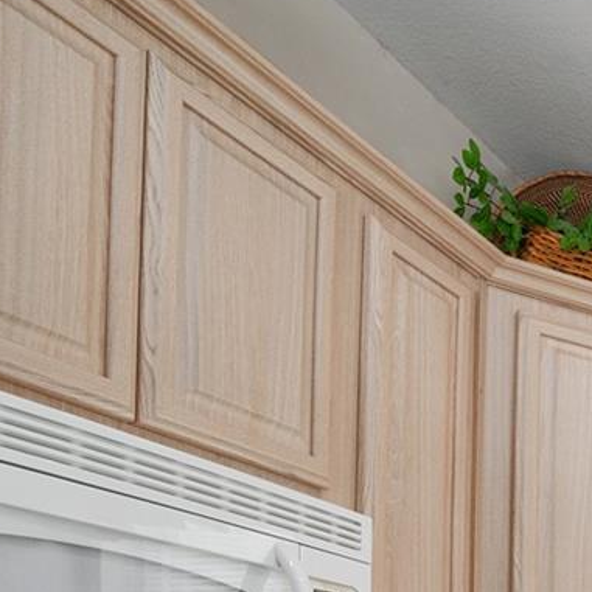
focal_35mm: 50
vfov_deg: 28.4
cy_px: 755
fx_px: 967
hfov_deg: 20.6
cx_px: 1119
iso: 400
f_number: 7.1
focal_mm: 14
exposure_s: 1/8
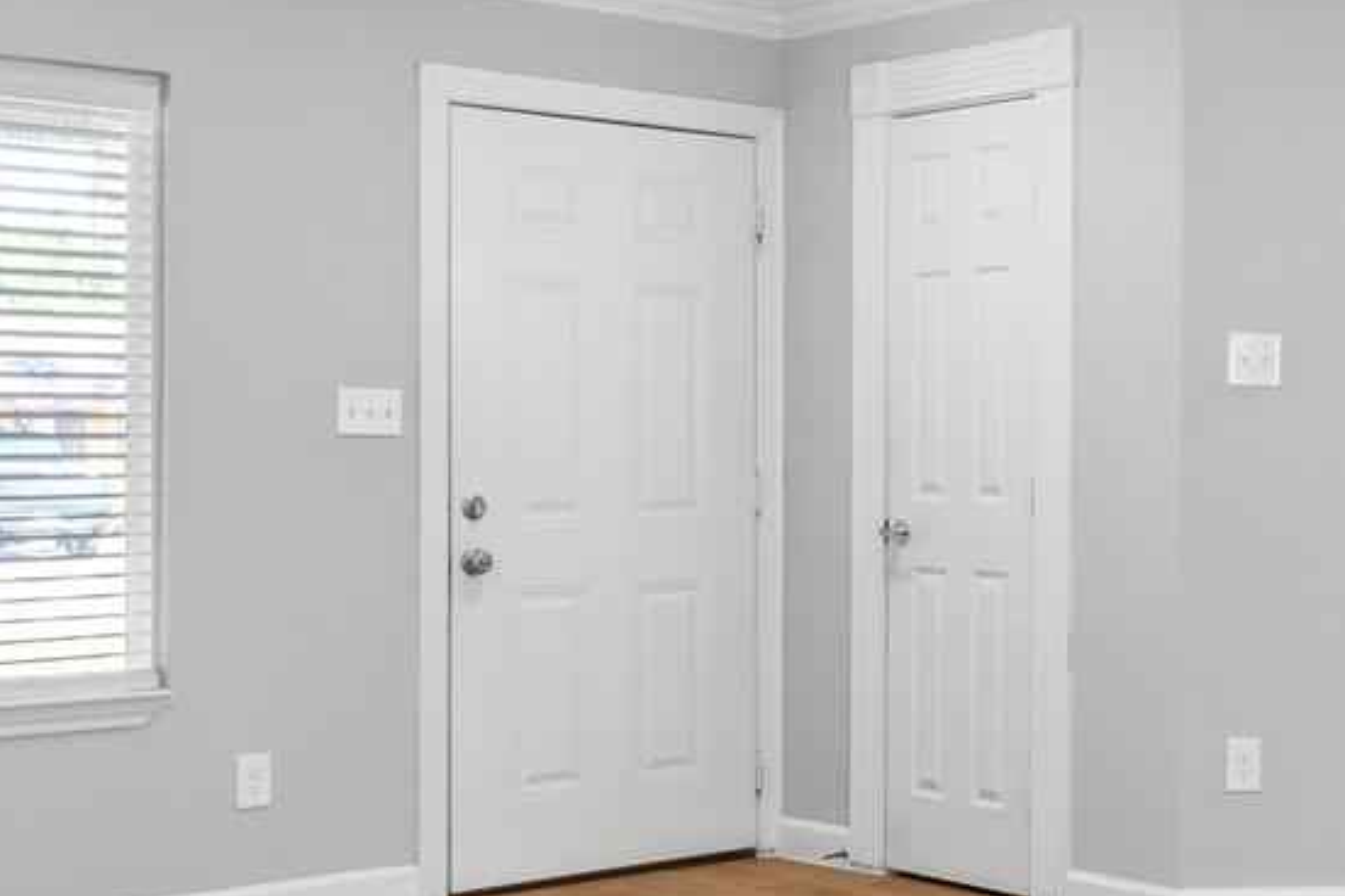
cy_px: 487
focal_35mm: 59
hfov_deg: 31.7
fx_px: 2204
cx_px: 1296
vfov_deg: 23.0
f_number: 8
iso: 100
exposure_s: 3
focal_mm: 10
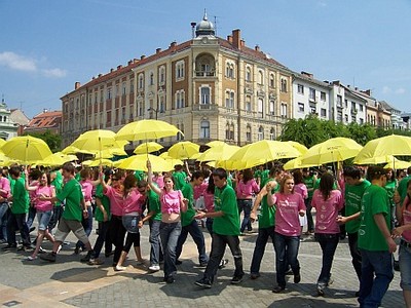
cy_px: 154
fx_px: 404
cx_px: 206
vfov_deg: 41.8
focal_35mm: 34
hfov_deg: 54.0
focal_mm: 5.6
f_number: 5.6
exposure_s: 1/750
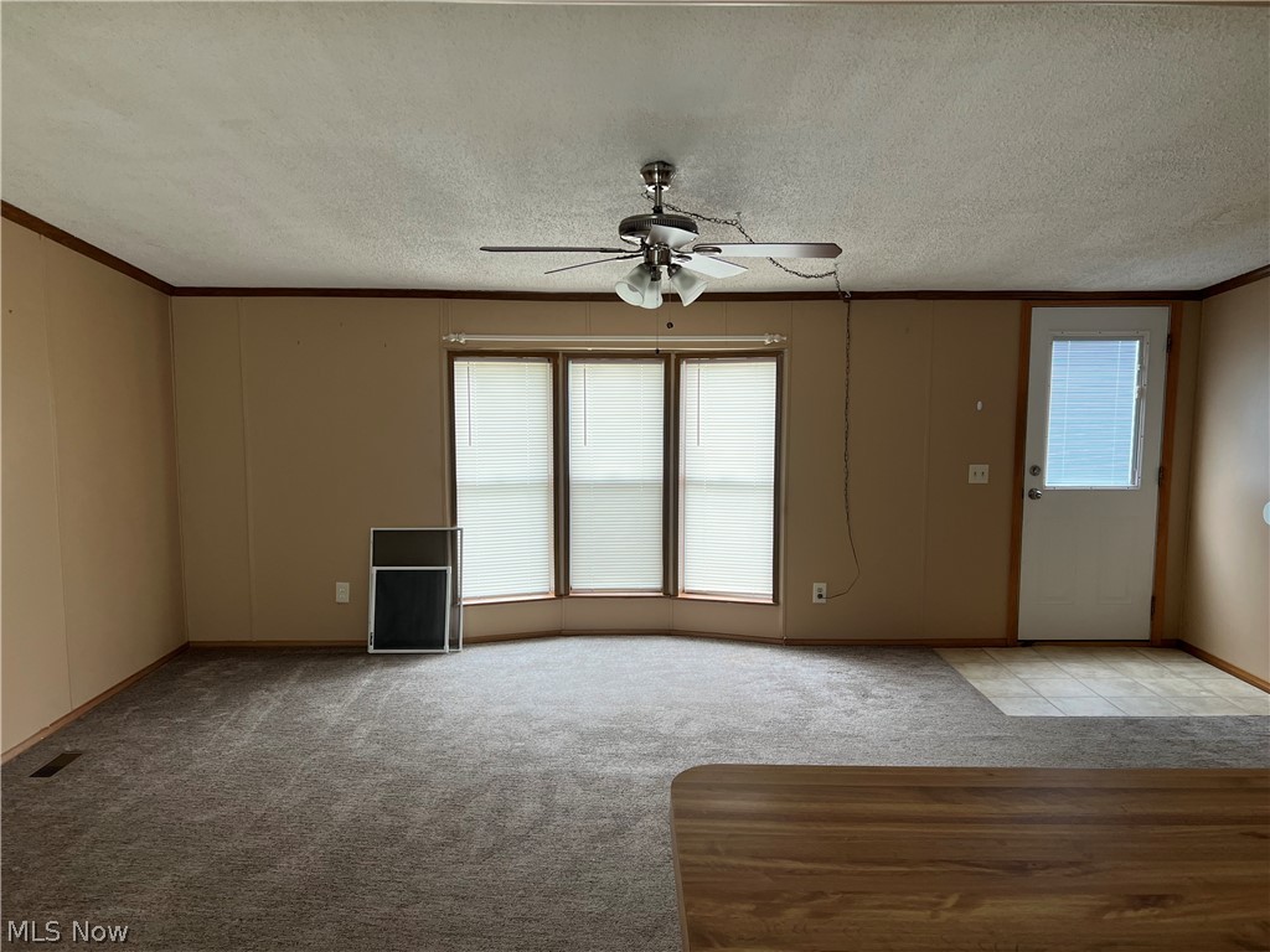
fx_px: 954
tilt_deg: -6.0
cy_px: 476
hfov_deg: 67.3
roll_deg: -0.3
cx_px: 635
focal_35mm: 26
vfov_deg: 53.1
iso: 125
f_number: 1.5
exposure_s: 1/102
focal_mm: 5.7
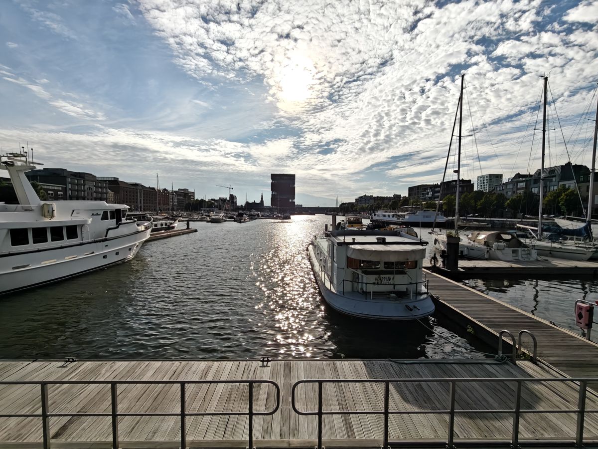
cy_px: 224
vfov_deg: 78.1
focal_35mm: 16
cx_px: 299
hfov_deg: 94.5
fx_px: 276
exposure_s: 1/9780
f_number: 2.2
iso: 64
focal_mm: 1.68
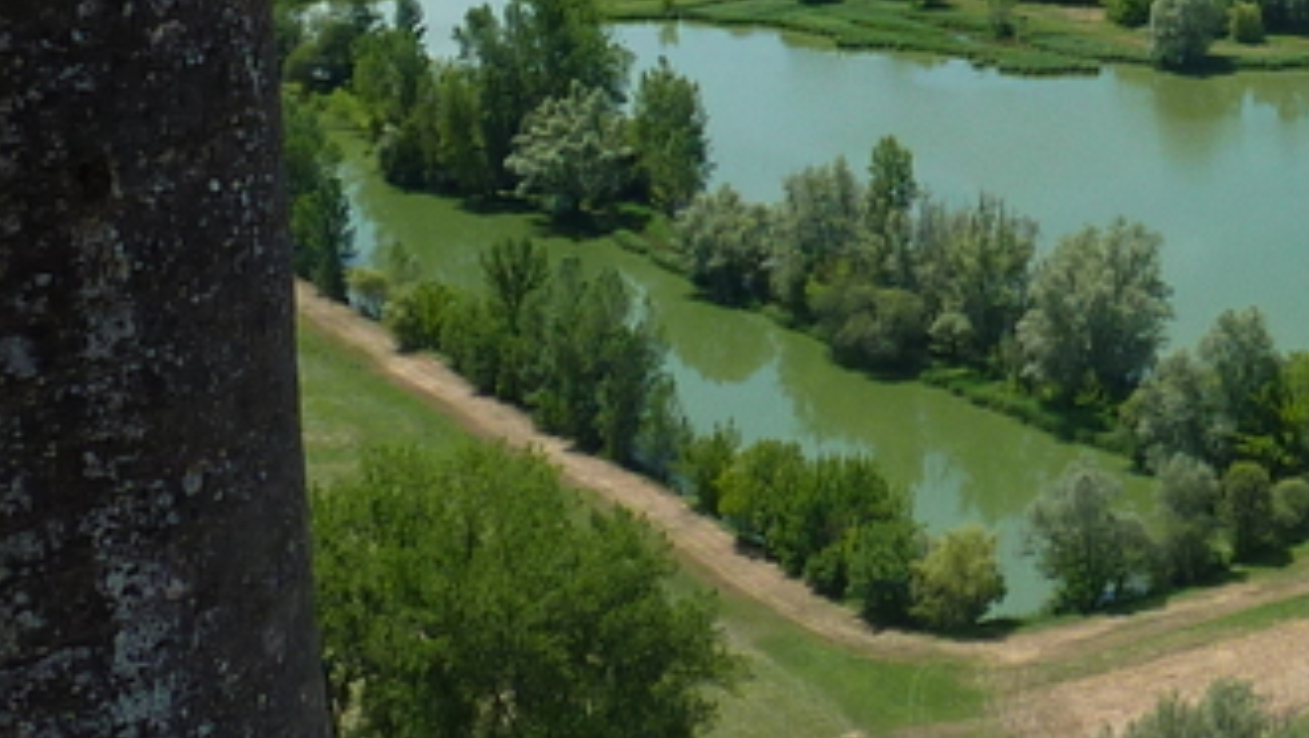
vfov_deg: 12.0
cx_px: 1646
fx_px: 3438
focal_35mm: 99
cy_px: -99
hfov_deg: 20.0
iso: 80
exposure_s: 1/500
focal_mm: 4.1
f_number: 4.5
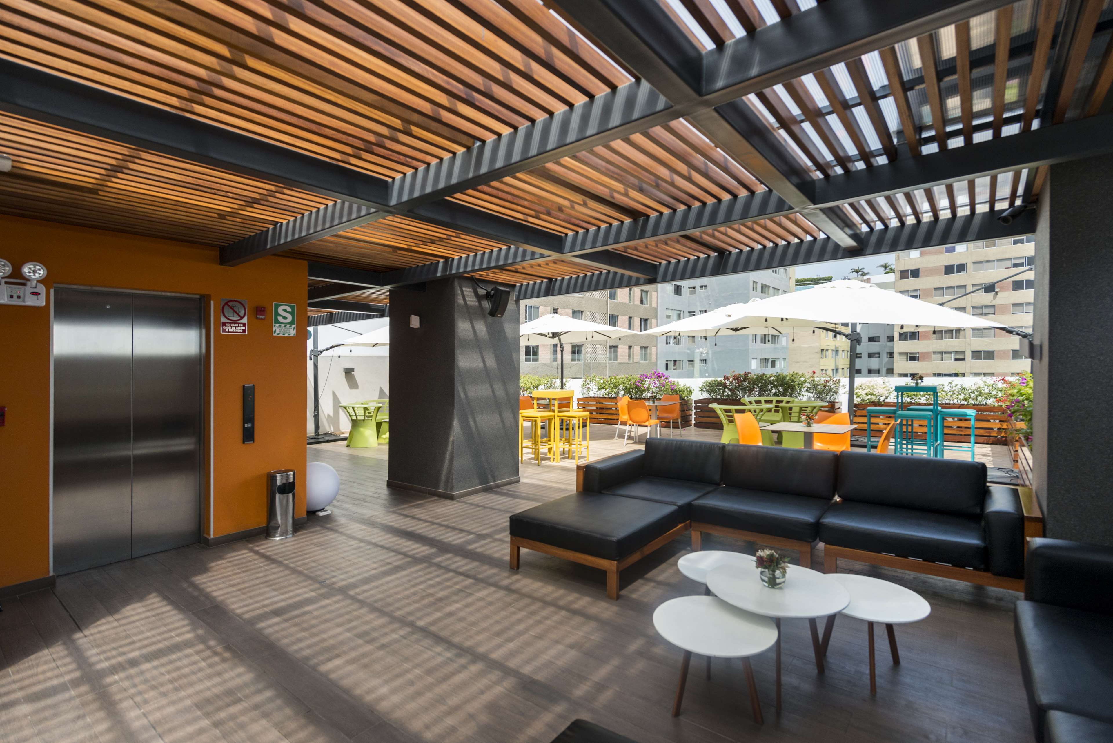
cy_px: 372
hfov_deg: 93.3
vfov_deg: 70.5
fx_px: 526
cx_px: 556
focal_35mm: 17
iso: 400
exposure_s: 1/1250
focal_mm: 17
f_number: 5.6
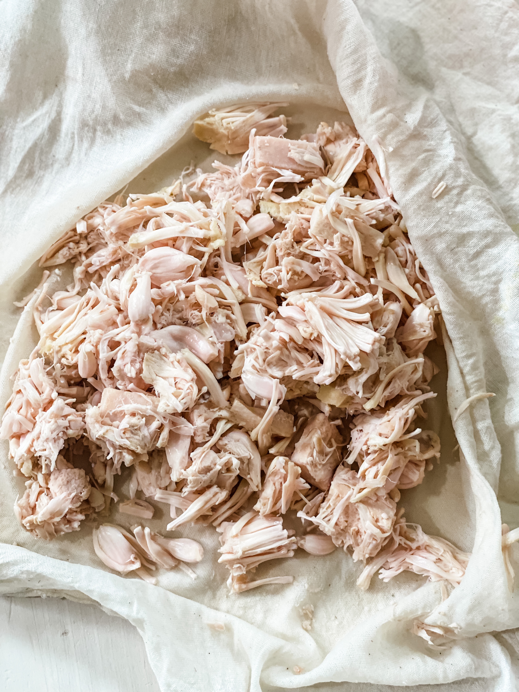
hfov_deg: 28.0
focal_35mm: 52
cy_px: 346
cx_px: 260
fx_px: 1040
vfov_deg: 36.8
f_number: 2
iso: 160
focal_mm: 6
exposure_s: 1/40
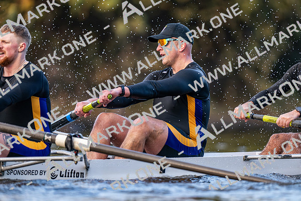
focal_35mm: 600
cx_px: 150
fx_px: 5018
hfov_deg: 3.4
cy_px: 100
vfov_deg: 2.3
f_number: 4
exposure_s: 1/2500
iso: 4000
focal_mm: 600
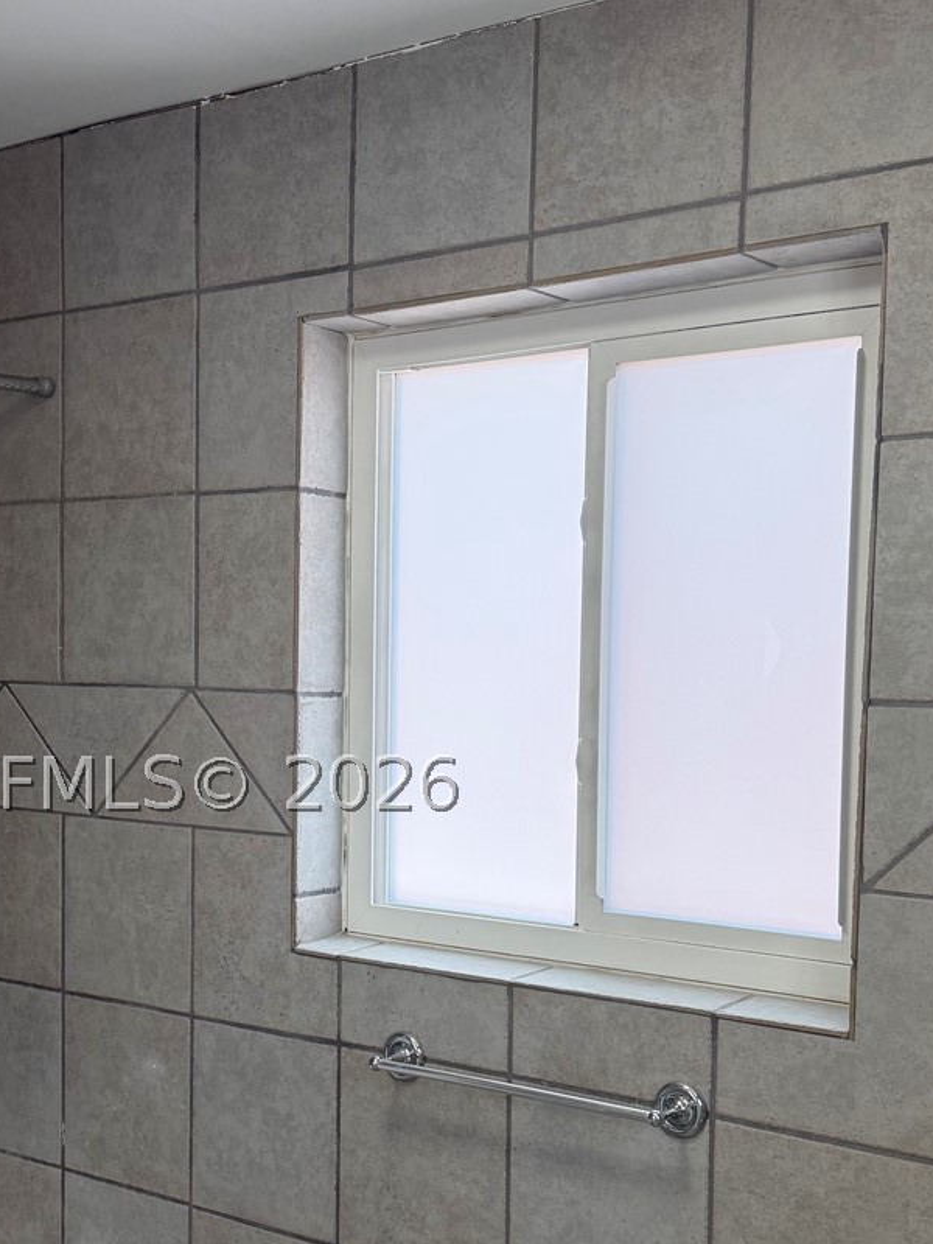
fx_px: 1725
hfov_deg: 30.2
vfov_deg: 39.4
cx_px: 367
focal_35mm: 48
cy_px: 784
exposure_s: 1/339
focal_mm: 6.76
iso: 100
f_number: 1.78
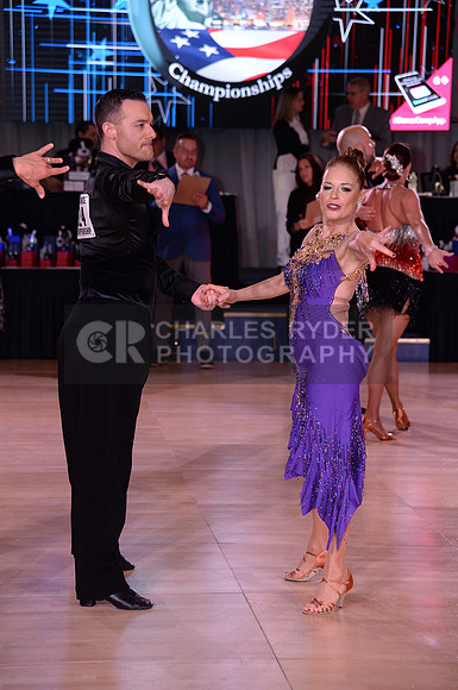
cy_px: 345
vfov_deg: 18.6
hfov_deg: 12.4
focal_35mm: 110
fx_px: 2105
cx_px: 229
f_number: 5.6
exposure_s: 1/250
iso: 1600
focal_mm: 110
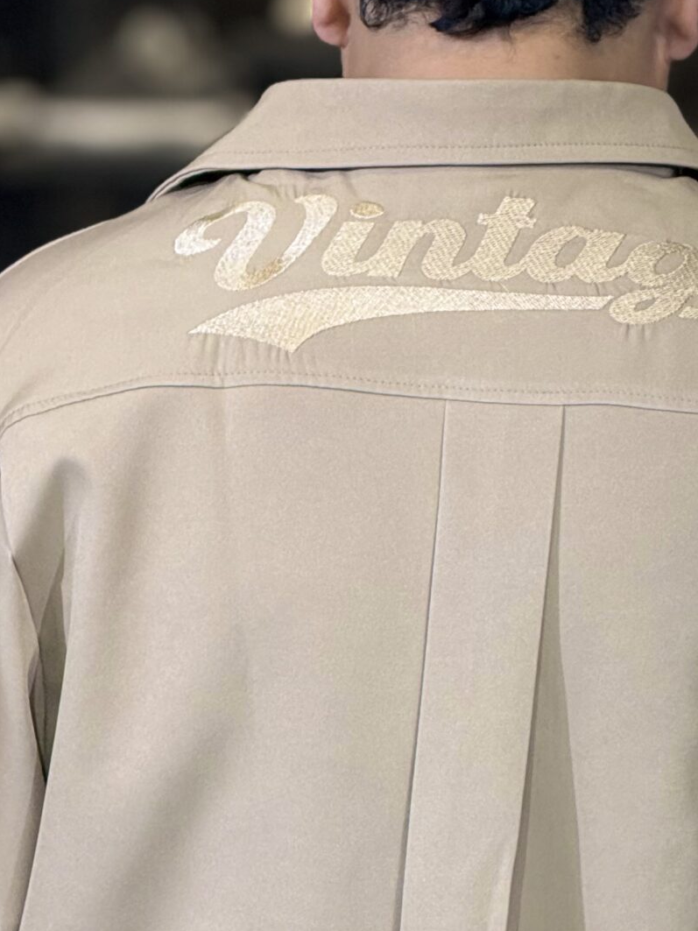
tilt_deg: -6.4
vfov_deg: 6.9
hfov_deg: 5.1
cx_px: 488
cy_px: 674
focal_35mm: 289
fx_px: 7771
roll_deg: -1.1
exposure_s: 1/100
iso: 125
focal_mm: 15.66
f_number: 2.8
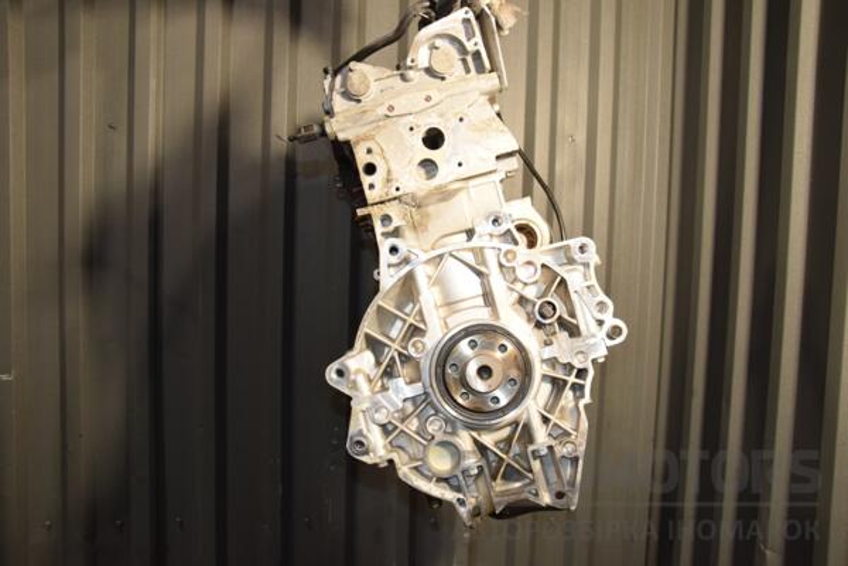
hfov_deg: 59.5
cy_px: 283
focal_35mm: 32
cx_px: 424
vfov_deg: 41.7
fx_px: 742
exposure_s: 1/160
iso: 800
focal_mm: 21
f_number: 5
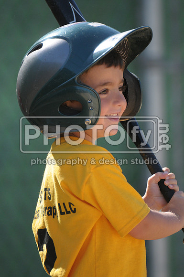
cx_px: 92
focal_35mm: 600
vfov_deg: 3.4
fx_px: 4613
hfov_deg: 2.3
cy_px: 138
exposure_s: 1/2000
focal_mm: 400
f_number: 4
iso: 640
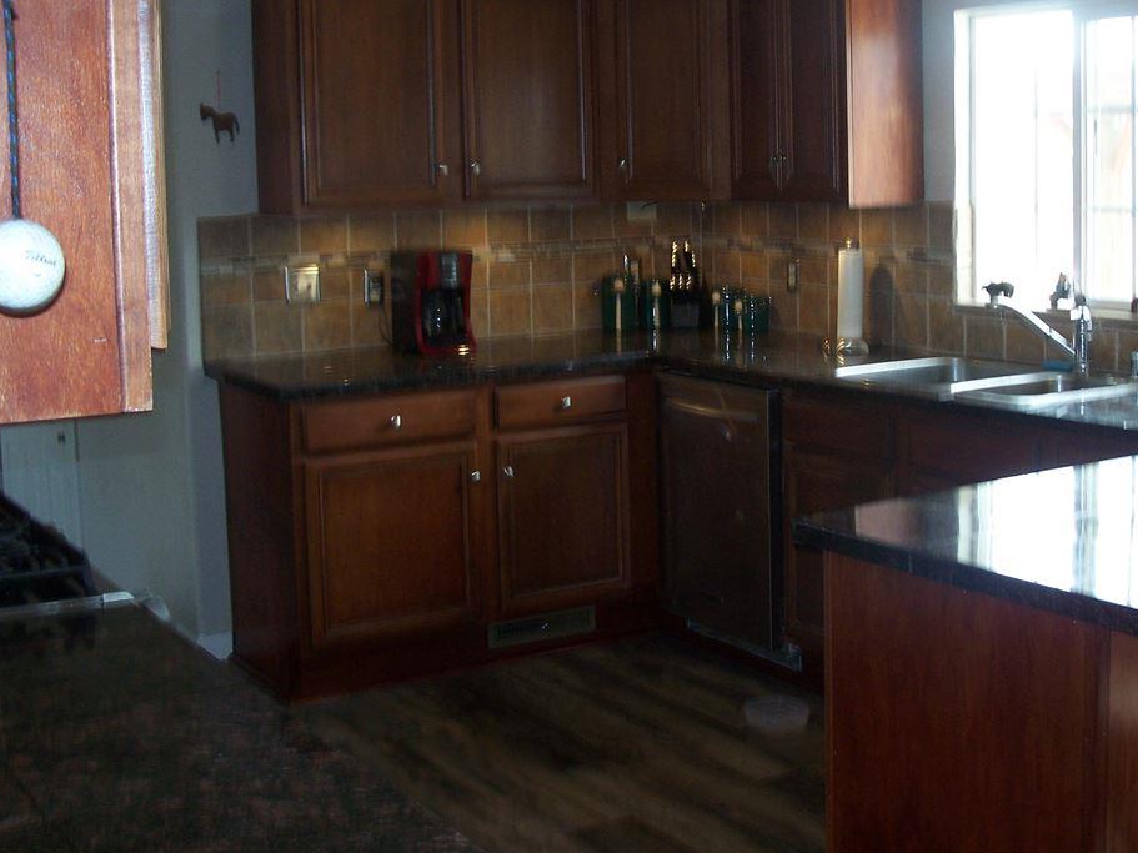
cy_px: 337
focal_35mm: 52
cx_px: 741
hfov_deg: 36.5
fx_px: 1709
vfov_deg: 28.0
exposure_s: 1/60
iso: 125
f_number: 2.8
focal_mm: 7.8
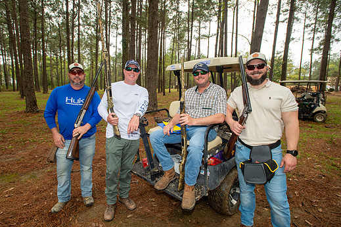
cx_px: 159
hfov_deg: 86.8
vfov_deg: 64.3
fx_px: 180
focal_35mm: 19
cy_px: 123
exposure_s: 1/125
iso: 125
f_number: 5
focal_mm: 17
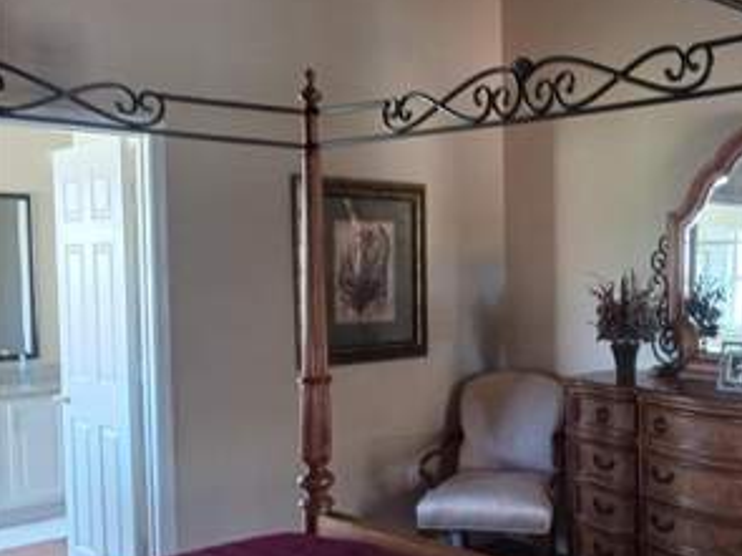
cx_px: 594
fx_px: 943
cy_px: 314
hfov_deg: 41.1
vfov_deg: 32.8
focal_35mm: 44
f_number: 1.8
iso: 400
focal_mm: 4
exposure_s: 1/25
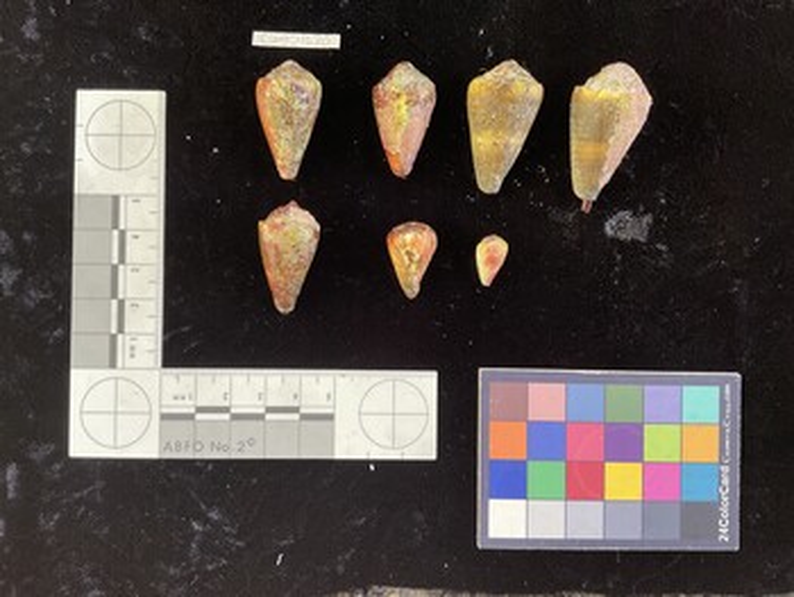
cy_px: 298
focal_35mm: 29
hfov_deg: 61.6
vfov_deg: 48.3
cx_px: 397
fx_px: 666
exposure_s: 1/50
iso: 80
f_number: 1.8
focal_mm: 3
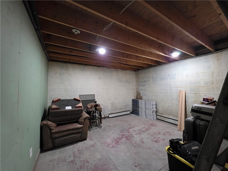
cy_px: 86
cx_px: 114
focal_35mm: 13
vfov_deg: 89.9
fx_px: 86
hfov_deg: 106.2
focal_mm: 2.2
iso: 800
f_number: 1.9
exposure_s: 1/60
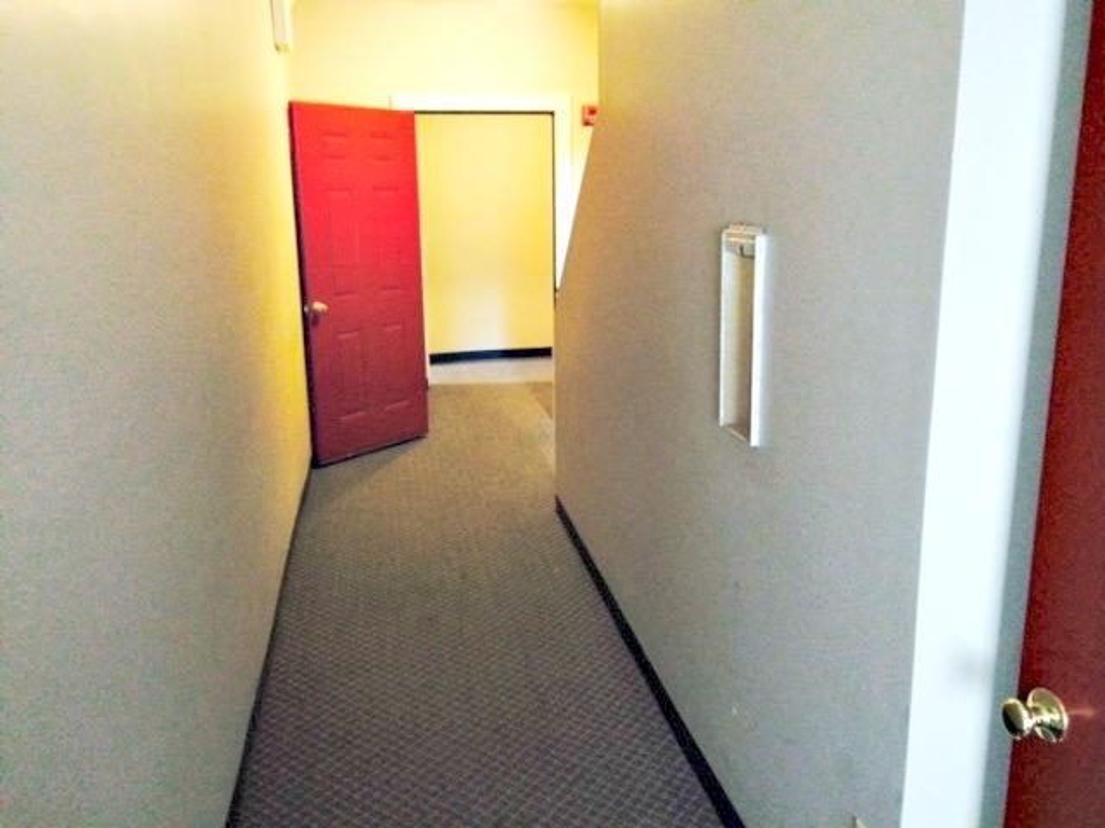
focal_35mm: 30
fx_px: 958
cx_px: 552
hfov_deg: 60.0
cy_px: 414
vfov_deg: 46.8
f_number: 2.2
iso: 400
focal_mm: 4.12
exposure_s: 1/15
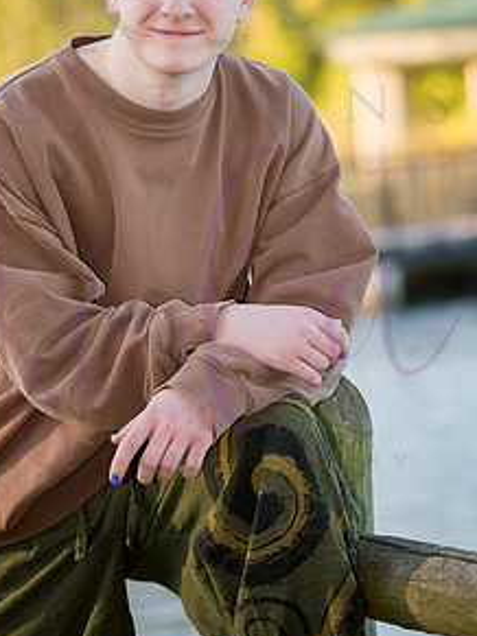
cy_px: 181
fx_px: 3420
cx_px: 160
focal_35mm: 186
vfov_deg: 10.6
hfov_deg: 8.0
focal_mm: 125
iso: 400
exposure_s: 1/640
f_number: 4.5
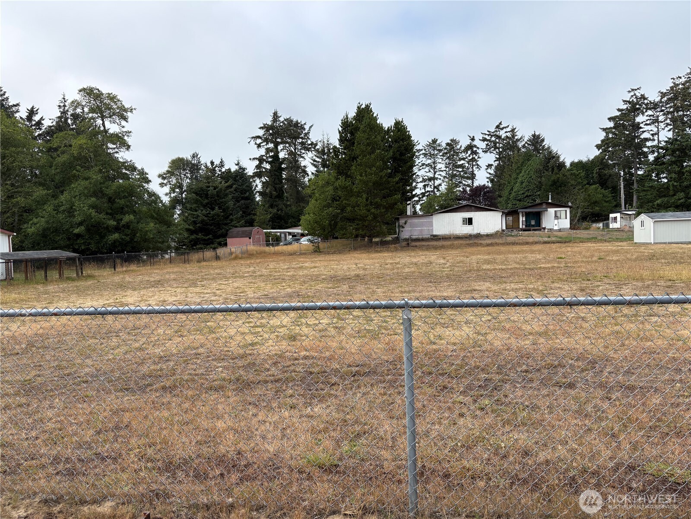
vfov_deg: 53.1
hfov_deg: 67.3
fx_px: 519
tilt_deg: -2.9
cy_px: 260
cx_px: 346
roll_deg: +1.7
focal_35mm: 26
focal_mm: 5.96
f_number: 1.6
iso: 50
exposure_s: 1/1706
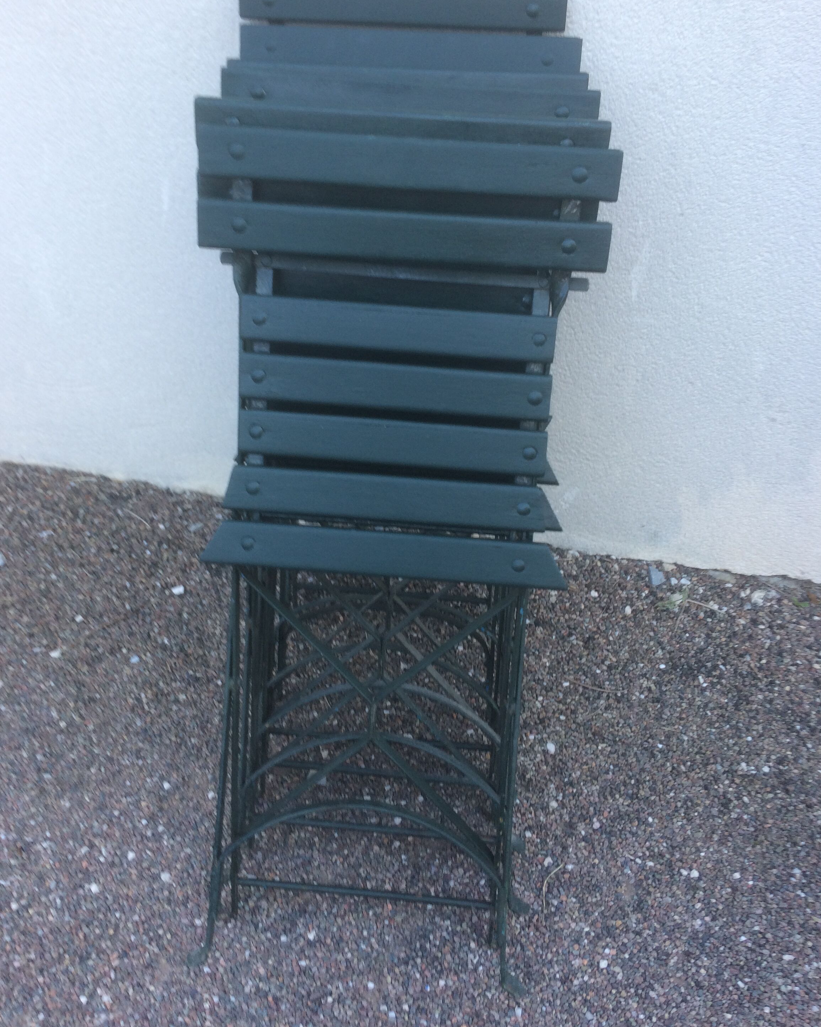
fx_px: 972
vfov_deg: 55.6
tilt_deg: -35.9
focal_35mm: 32
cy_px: 465
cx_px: 407
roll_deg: +2.7
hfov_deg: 45.8
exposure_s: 1/109
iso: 32
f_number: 2.2
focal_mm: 4.15
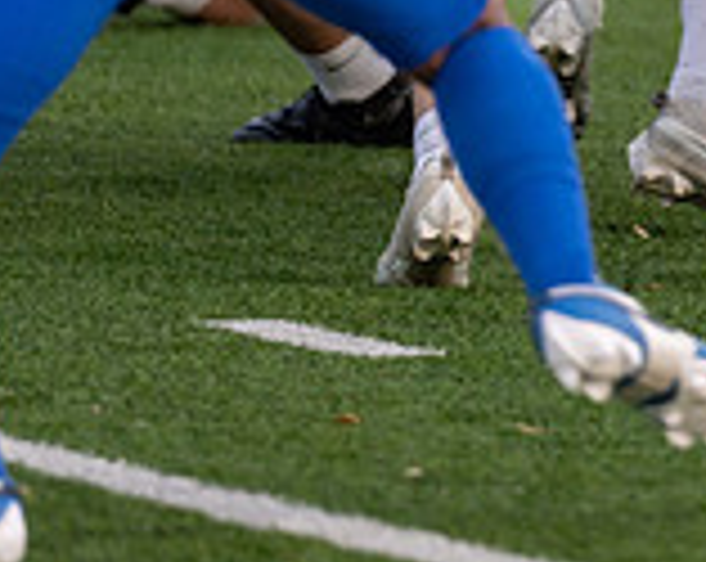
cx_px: 1385
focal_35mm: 883
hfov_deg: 2.2
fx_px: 18416
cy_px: -276
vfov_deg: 1.7
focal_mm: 200
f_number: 2.8
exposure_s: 1/1250
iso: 320
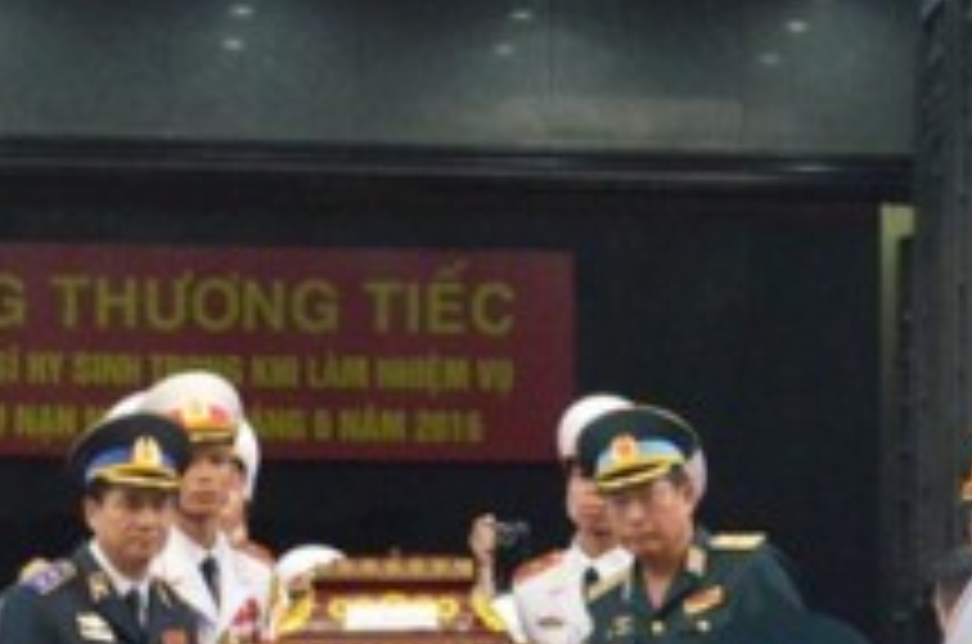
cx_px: 1150
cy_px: 1063
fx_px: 8104
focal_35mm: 301
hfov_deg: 6.8
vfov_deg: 4.5
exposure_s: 1/80
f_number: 8
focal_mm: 55
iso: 2500
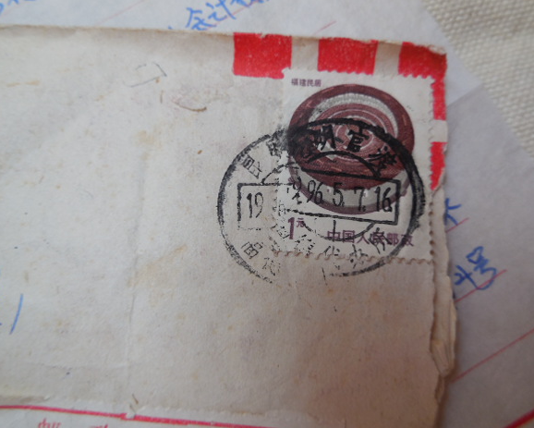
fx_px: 427
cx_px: 286
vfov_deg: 53.2
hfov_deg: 64.0
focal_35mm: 27
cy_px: 221
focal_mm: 4.5
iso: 125
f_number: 3.1
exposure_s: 1/160
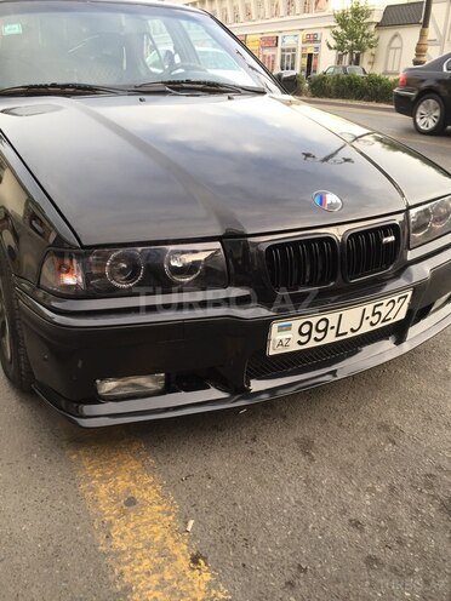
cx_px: 226
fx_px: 504
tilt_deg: -23.9
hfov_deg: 48.2
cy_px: 300
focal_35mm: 29
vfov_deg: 61.7
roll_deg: -2.0
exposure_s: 1/100
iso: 50
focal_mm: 4.15
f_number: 2.2
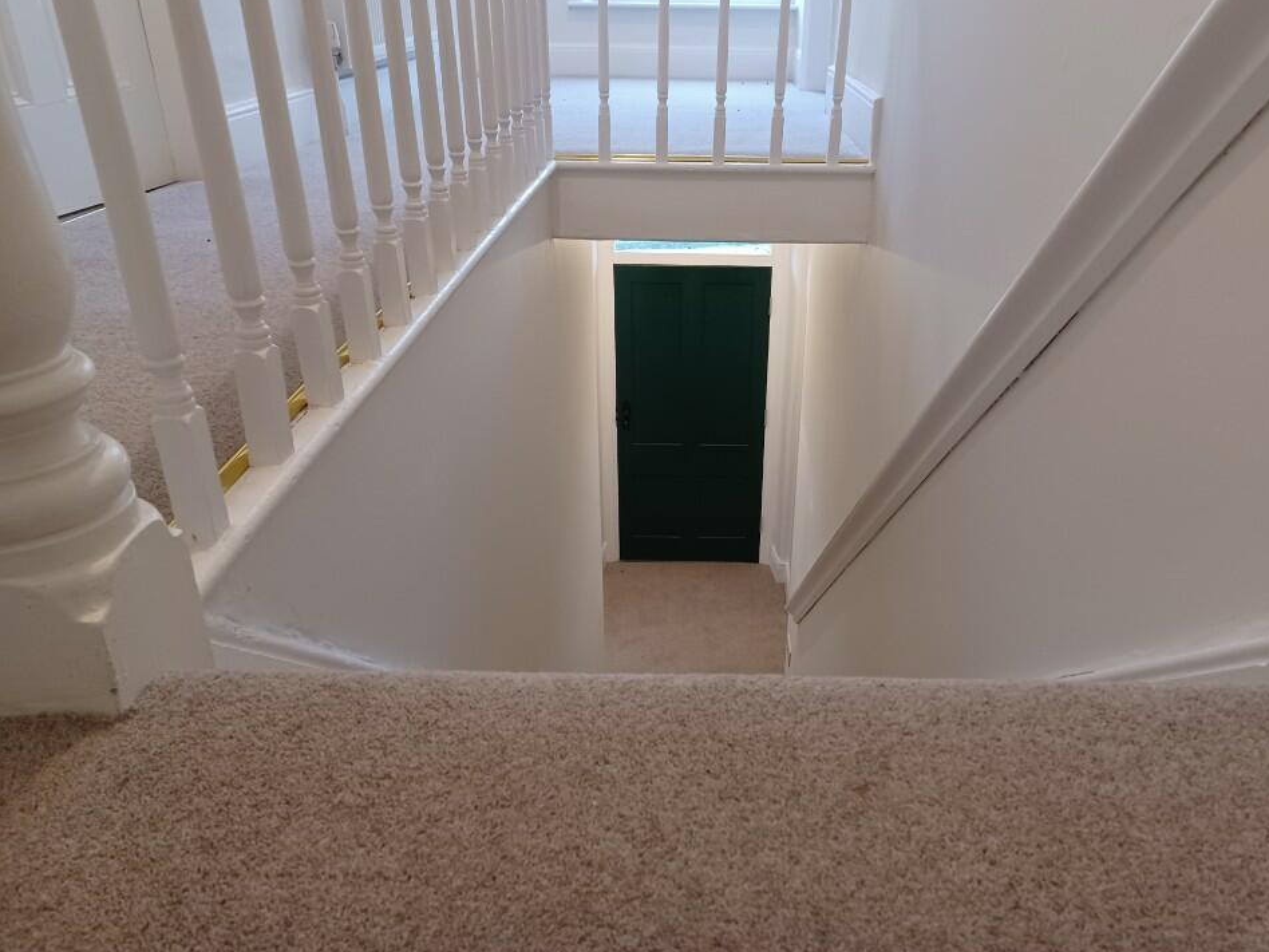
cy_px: 442
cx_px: 684
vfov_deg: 51.3
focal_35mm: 27
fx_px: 990
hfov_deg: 65.2
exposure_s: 1/33.3
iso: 400
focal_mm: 4.6
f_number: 1.8
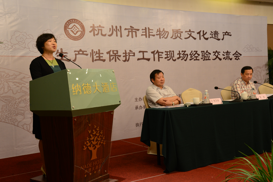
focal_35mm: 40
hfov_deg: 48.4
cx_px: 136
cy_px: 91
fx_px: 303
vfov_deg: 33.4
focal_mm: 40
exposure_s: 1/13
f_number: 8
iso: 1000
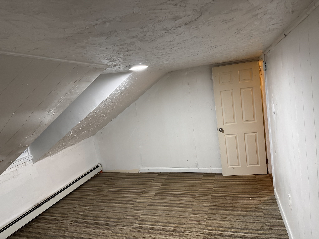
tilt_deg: -7.7
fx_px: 221
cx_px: 160
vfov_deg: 56.8
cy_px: 120
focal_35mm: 24
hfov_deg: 71.6
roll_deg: +7.4
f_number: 1.78
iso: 200
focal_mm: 6.76
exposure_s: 1/60
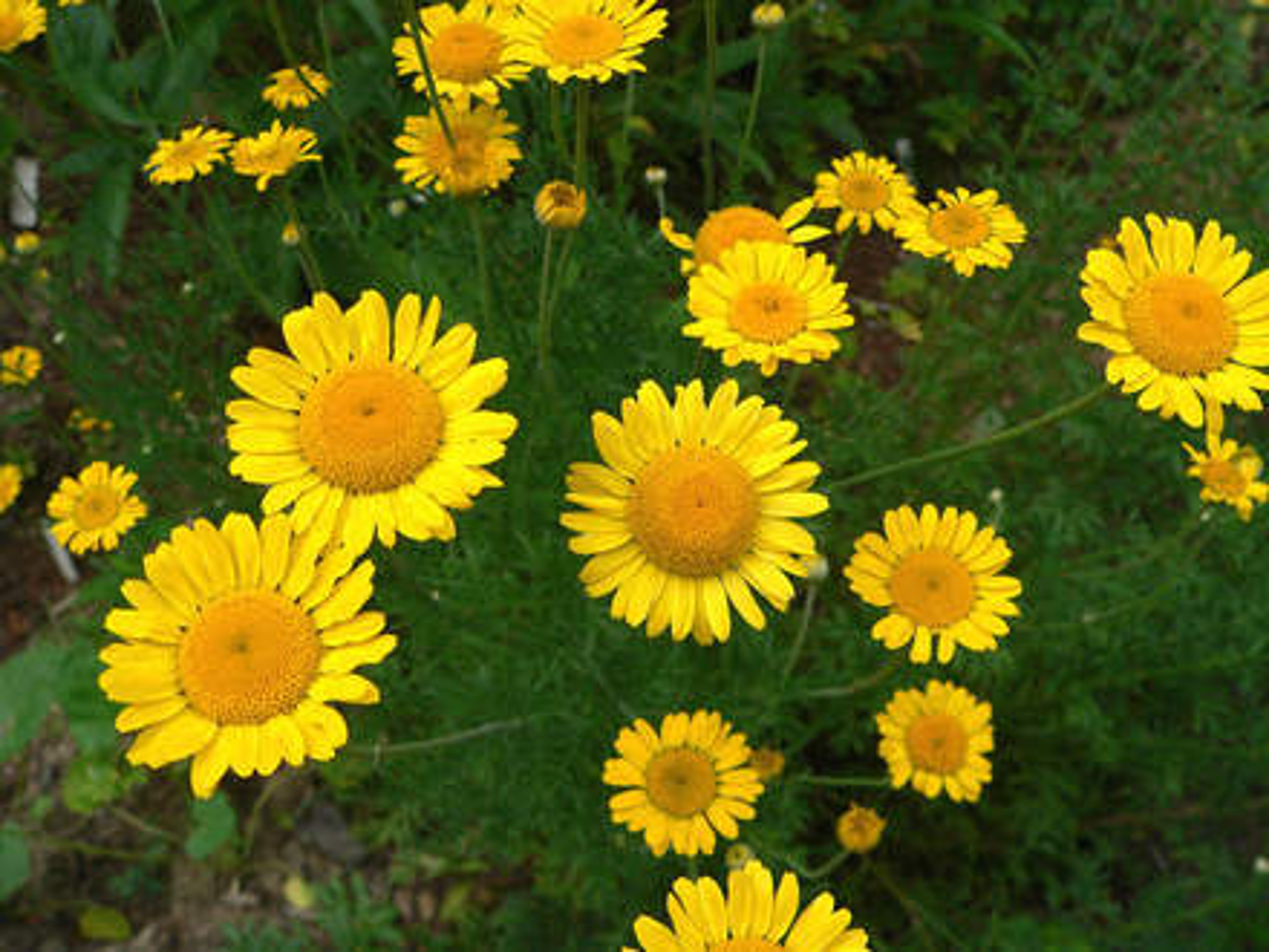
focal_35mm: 36
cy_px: 476
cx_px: 634
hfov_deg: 51.4
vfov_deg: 39.7
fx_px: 1320
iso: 80
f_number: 3.7
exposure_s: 1/200
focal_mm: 6
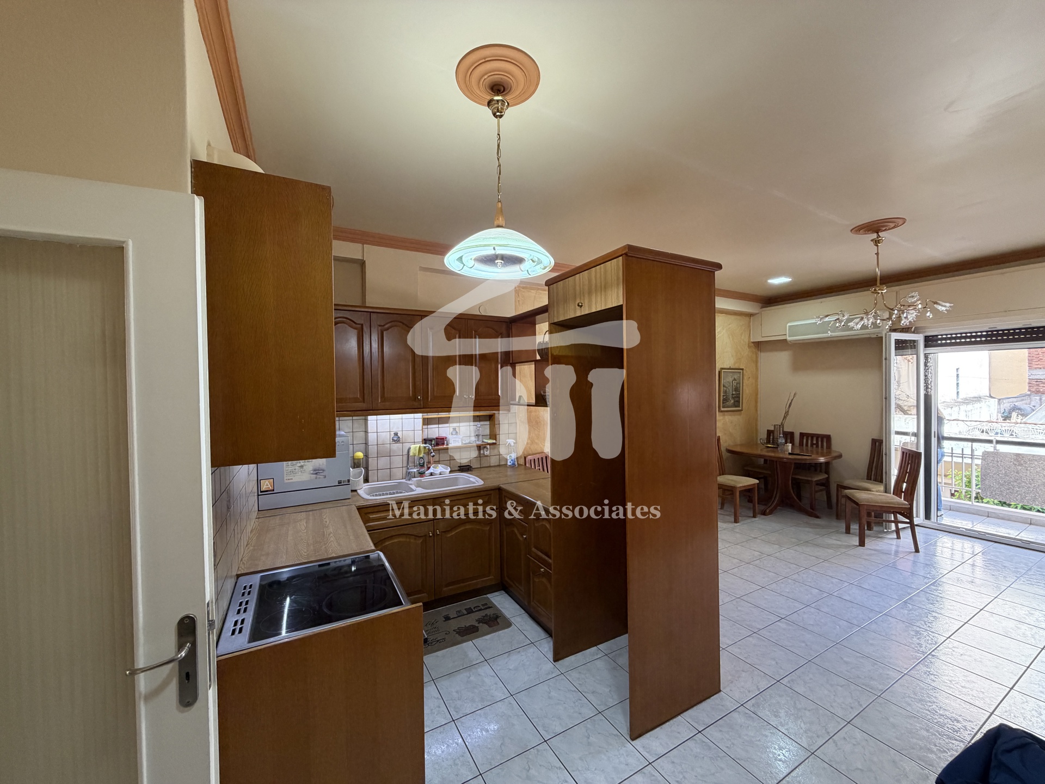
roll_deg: +0.6
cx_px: 522
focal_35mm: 14
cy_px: 392
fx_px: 423
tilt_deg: -1.2
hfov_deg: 102.1
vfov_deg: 85.7
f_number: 2.2
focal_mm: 2.22
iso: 250
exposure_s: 1/100
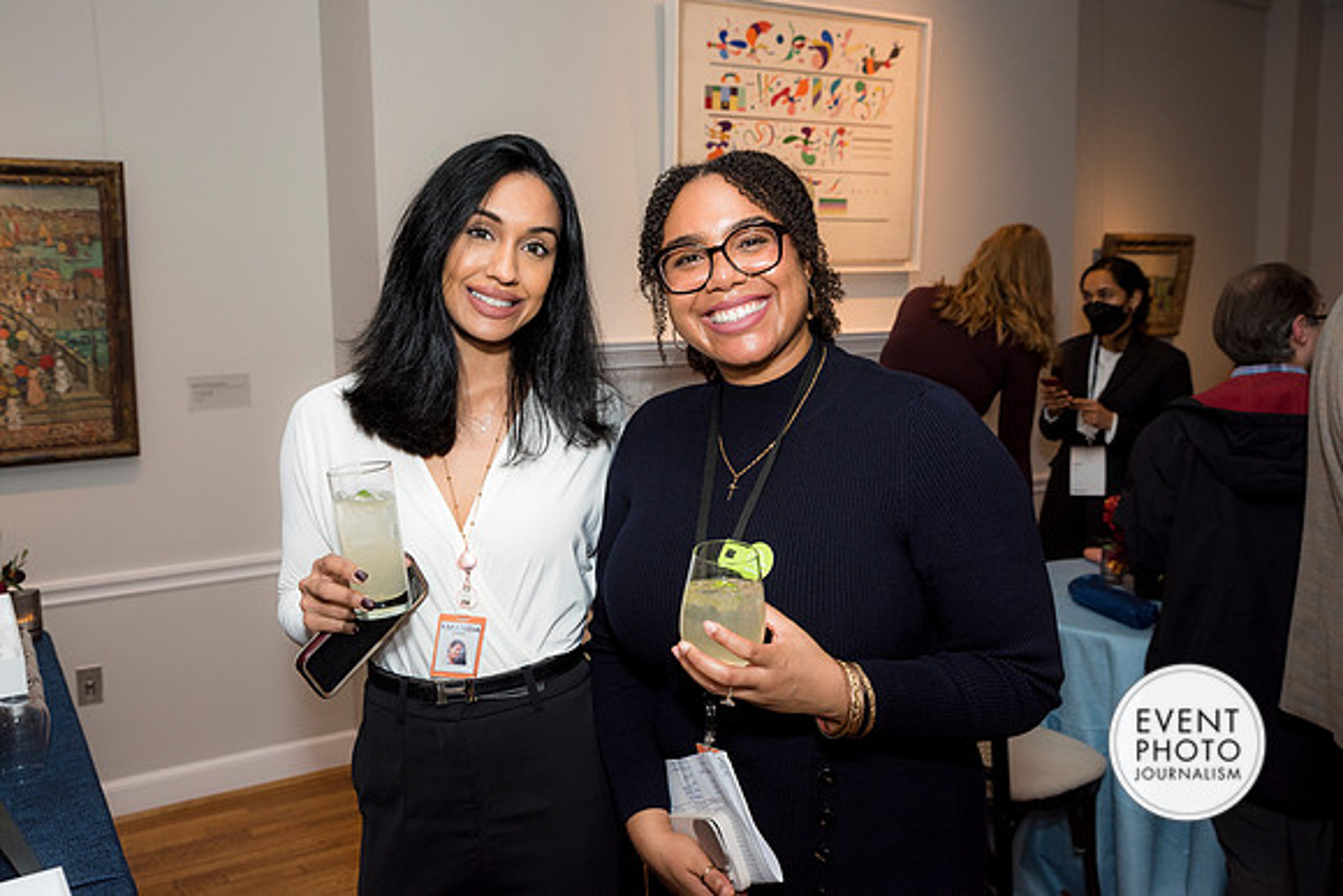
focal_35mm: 33
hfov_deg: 57.3
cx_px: 654
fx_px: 1228
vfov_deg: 40.1
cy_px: 436
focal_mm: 32
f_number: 5
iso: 800
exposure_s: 1/125
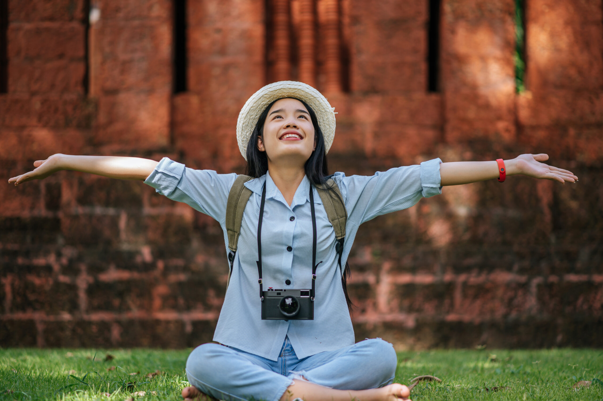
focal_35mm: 85
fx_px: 1423
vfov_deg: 16.0
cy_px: 200
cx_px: 302
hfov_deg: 23.9
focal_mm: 85
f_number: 1.8
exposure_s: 1/1000
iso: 100
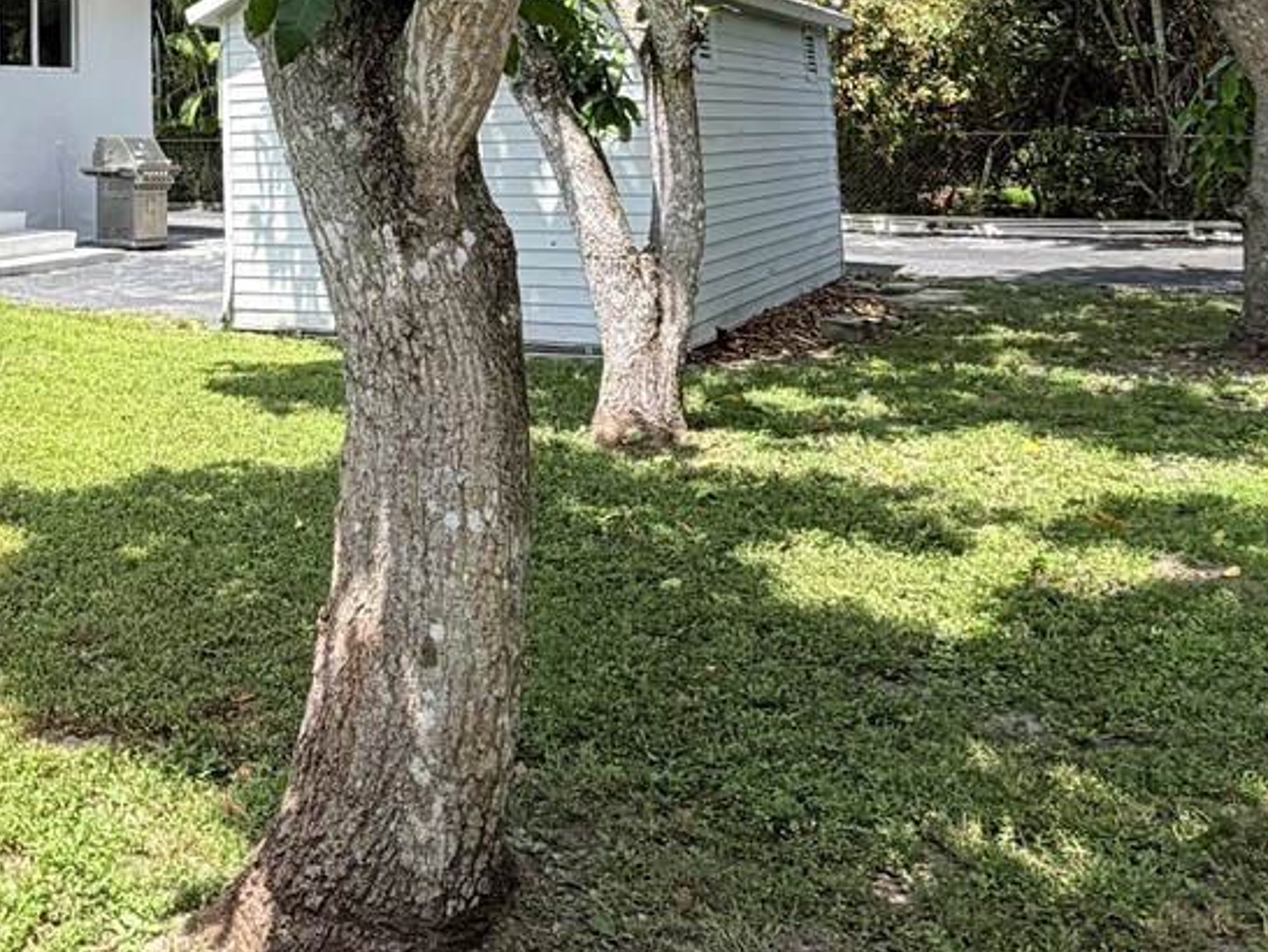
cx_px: 186
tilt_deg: +5.8
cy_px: 5
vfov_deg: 32.4
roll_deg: +2.0
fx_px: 1503
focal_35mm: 41
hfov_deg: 42.8
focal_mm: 2.22
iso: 32
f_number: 2.2
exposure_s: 1/770
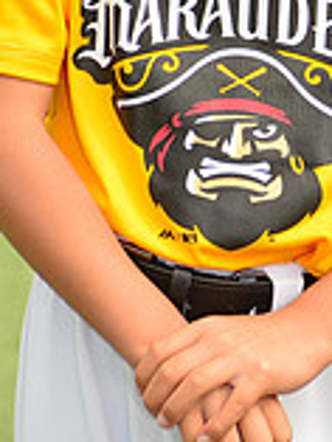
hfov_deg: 2.1
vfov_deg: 2.8
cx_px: 376
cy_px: -110
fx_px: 9067
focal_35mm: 710
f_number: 9
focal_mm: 200
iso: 200
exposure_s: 1/250
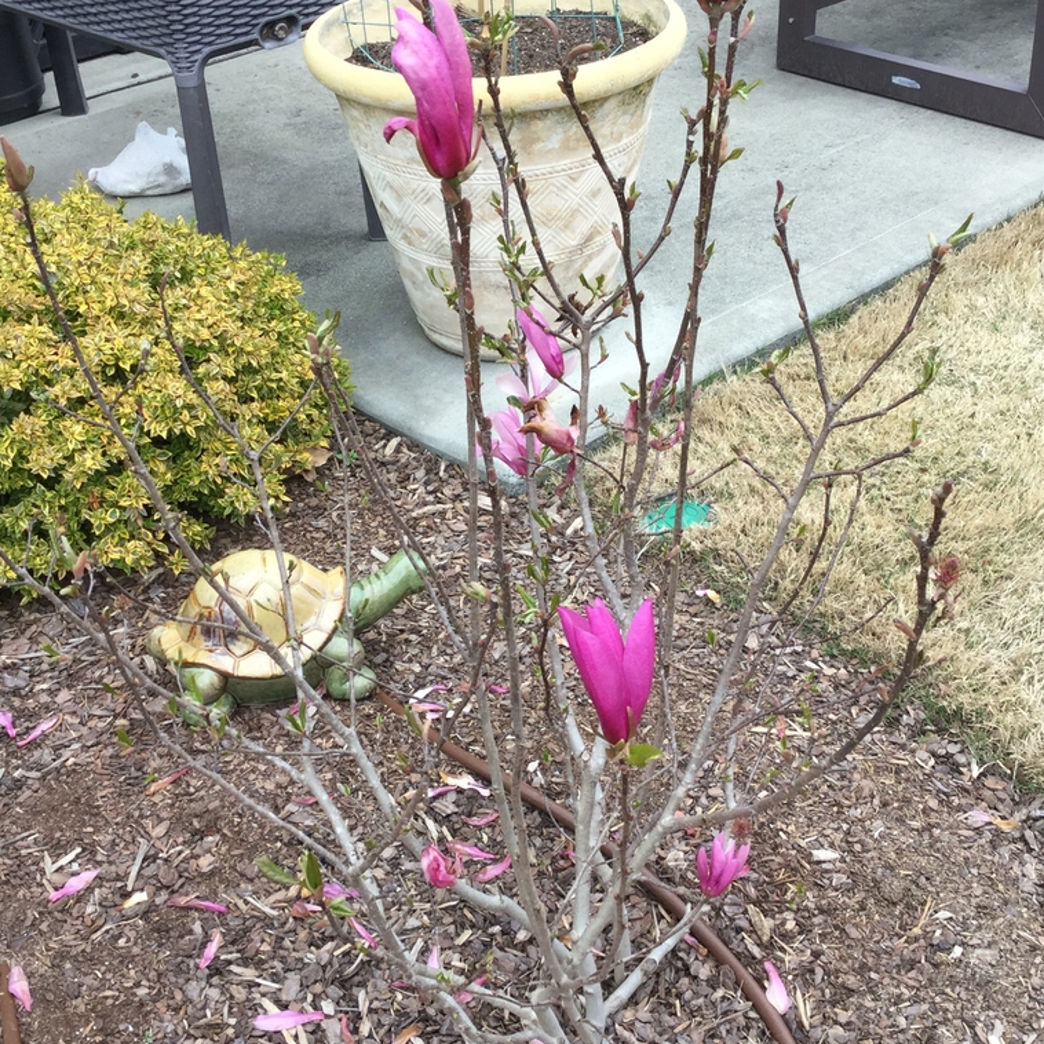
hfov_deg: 44.9
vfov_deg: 44.9
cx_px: 516
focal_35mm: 37
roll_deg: +2.3
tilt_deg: -33.8
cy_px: 522
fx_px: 1262
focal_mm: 3.3
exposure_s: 1/120
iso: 25
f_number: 2.4
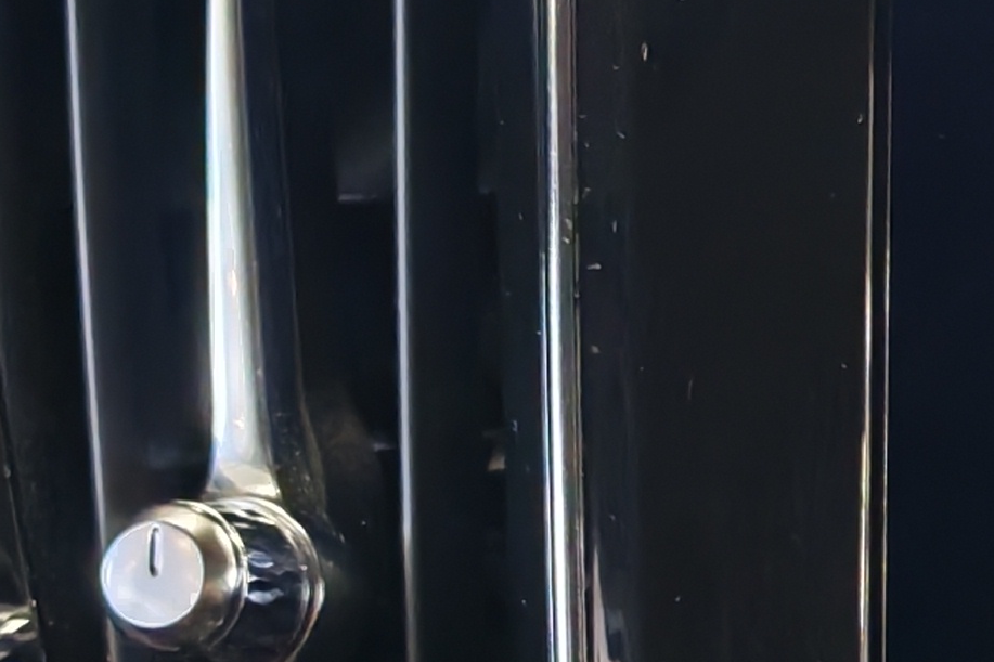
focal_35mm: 158
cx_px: 1645
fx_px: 4361
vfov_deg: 8.5
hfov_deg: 12.2
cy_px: 1017
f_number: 1.9
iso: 1000
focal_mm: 6.12
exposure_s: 1/50
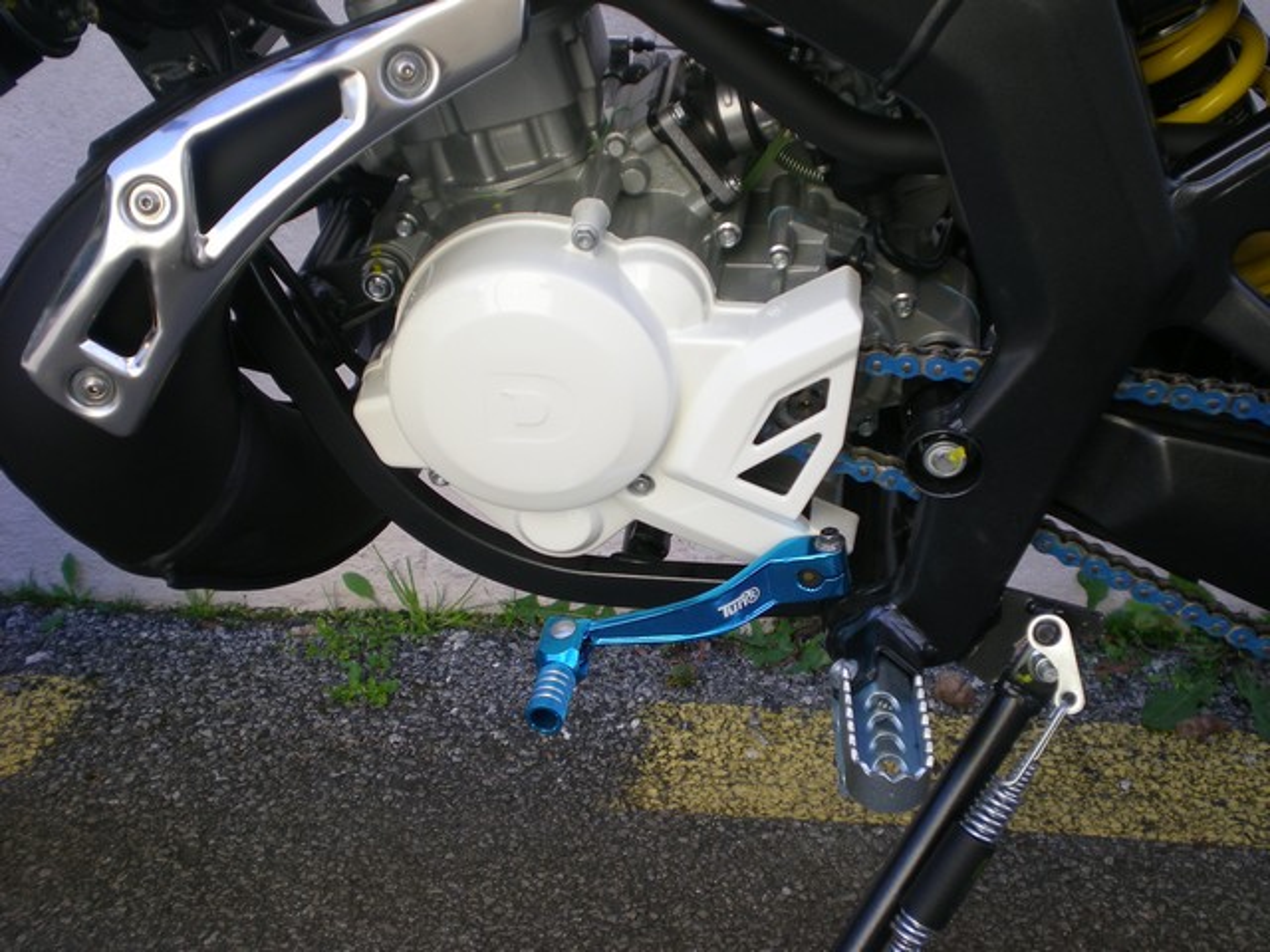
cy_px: 476
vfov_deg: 32.9
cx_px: 635
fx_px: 1614
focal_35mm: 44
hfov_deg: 42.9
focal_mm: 7.4
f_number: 3.5
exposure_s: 1/112
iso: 50
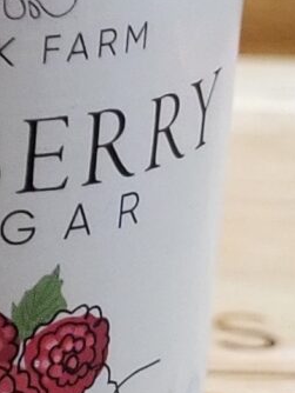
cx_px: -358
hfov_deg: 7.1
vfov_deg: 9.9
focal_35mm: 199
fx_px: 2258
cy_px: 238
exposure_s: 1/33
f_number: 1.8
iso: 400
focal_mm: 5.4
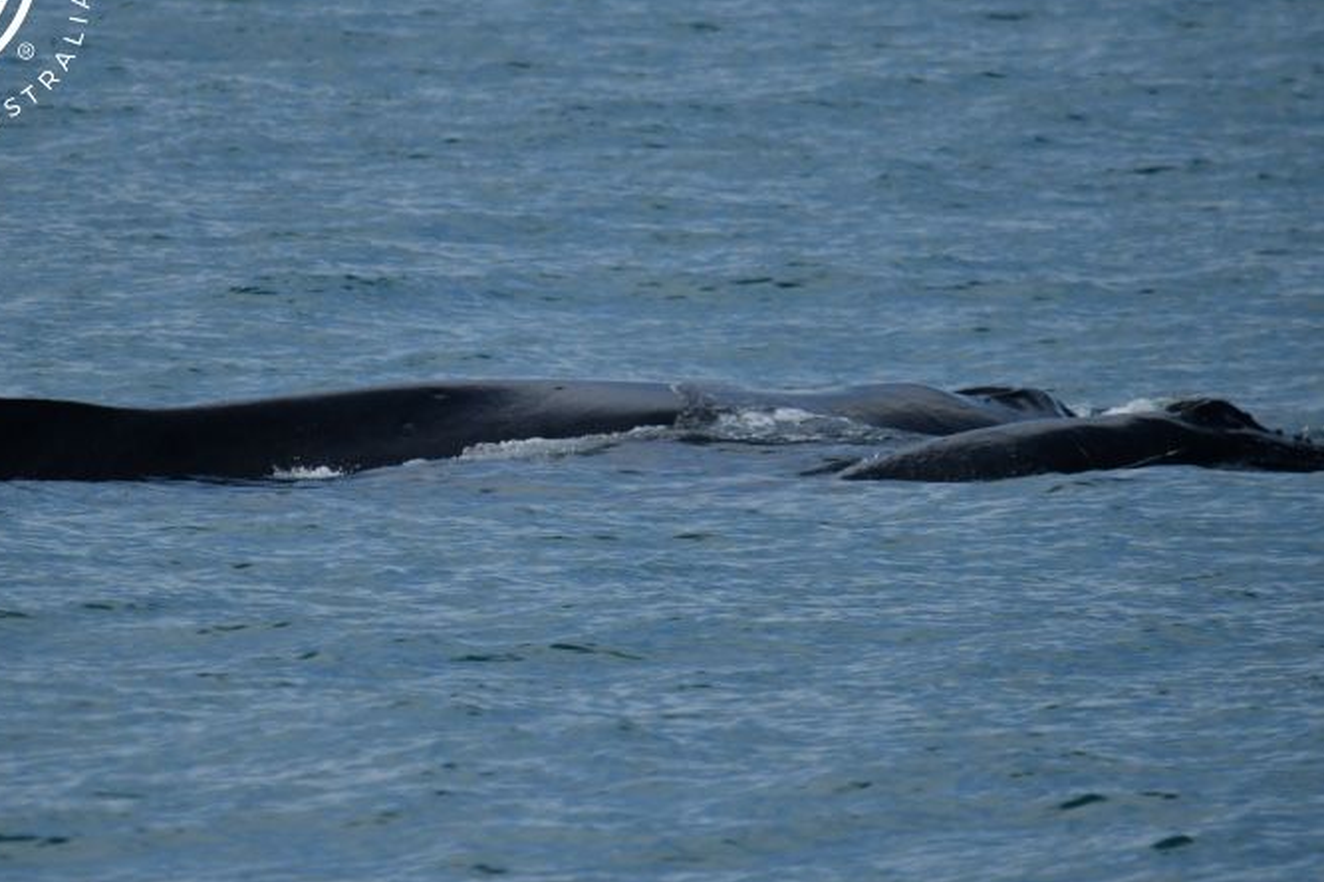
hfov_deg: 2.9
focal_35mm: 720
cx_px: 609
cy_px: 380
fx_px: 26466
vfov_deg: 1.9
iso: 900
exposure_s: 1/8000
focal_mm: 600
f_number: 6.3
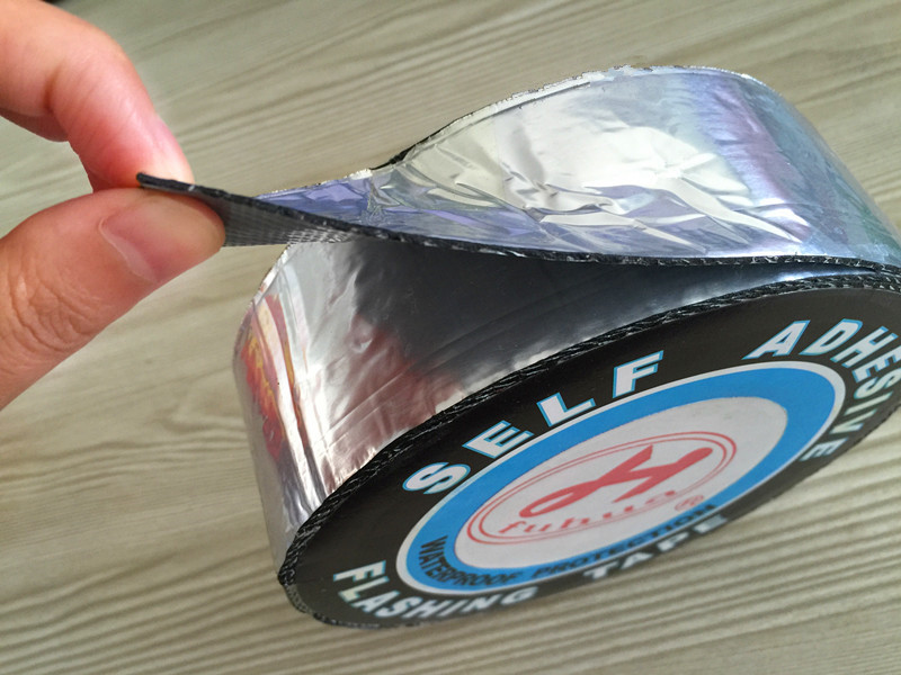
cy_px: 338
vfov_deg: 48.2
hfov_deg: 61.7
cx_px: 450
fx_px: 755
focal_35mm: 29
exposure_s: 1/33
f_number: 2.2
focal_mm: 4.15
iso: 64
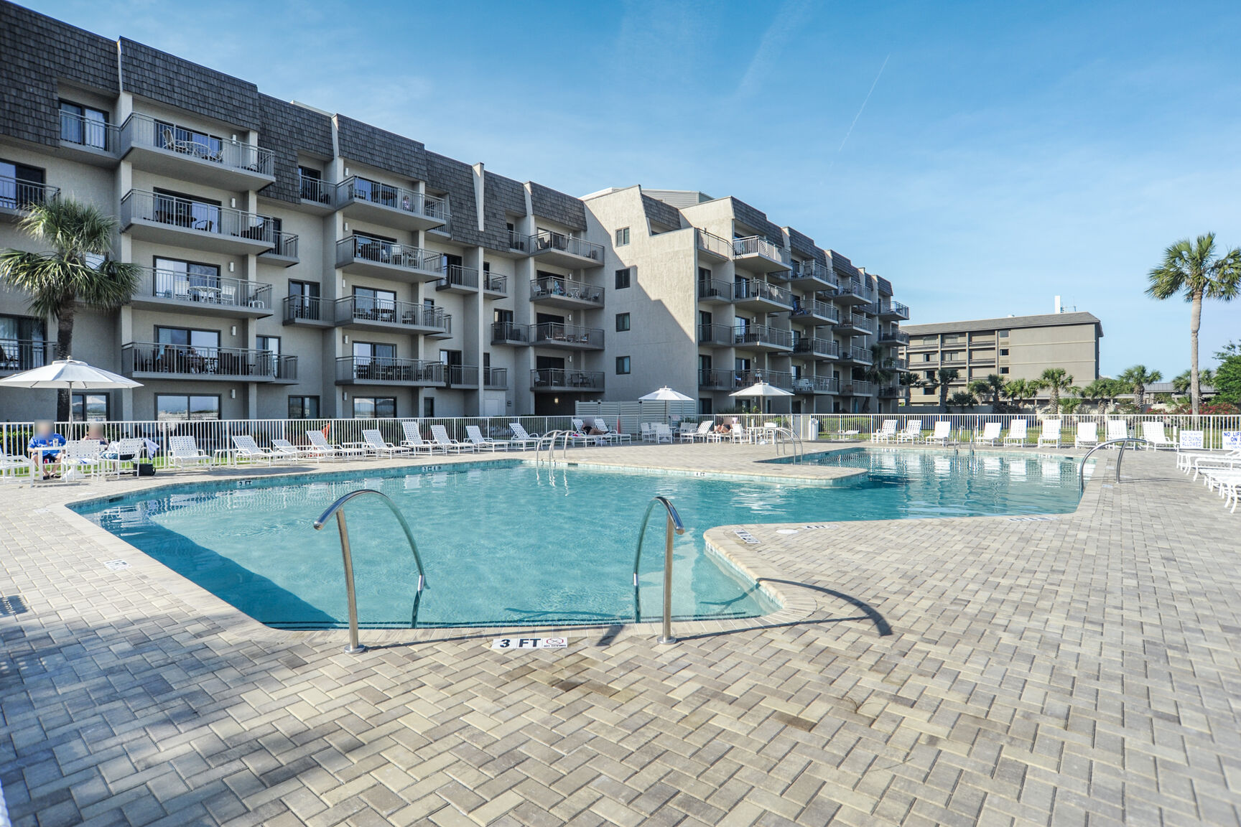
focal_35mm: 18
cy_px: 414
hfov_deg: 90.0
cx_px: 620
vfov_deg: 67.4
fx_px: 620
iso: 320
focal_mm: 18
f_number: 9
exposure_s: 1/640
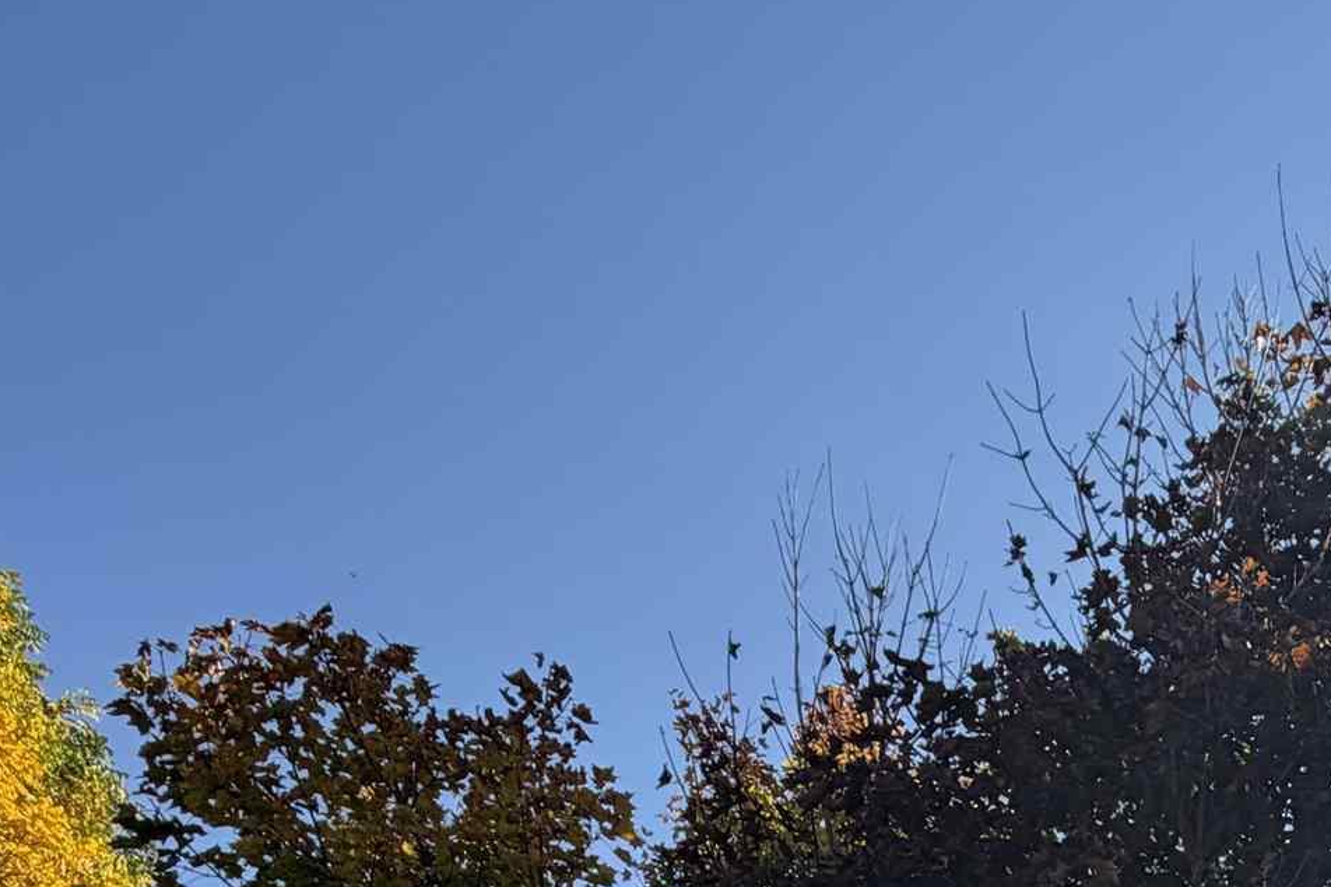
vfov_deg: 22.0
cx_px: 1113
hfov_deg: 39.8
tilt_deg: +15.3
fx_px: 1737
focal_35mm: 47
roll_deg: -1.1
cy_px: 1437
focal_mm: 2.22
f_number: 2.2
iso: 32
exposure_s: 1/770
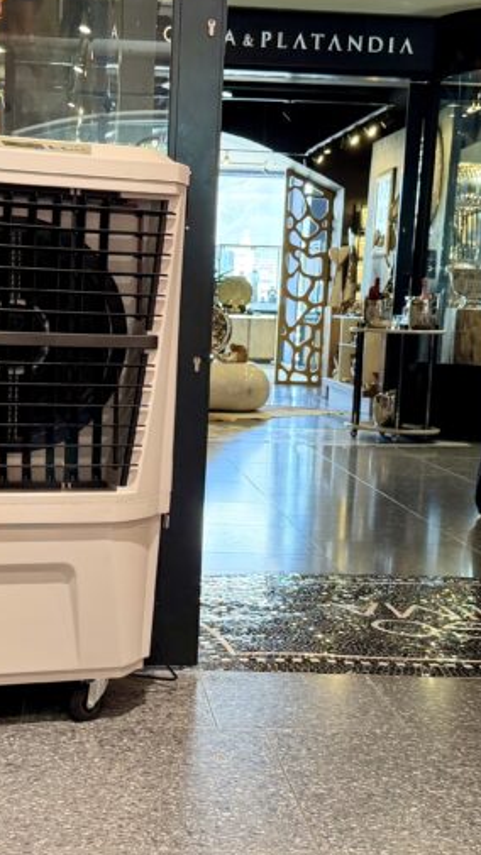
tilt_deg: -8.9
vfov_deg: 39.1
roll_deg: +0.7
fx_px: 1202
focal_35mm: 53
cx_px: 142
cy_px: 489
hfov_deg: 22.5
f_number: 1.78
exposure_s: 1/121
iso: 160
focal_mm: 6.76
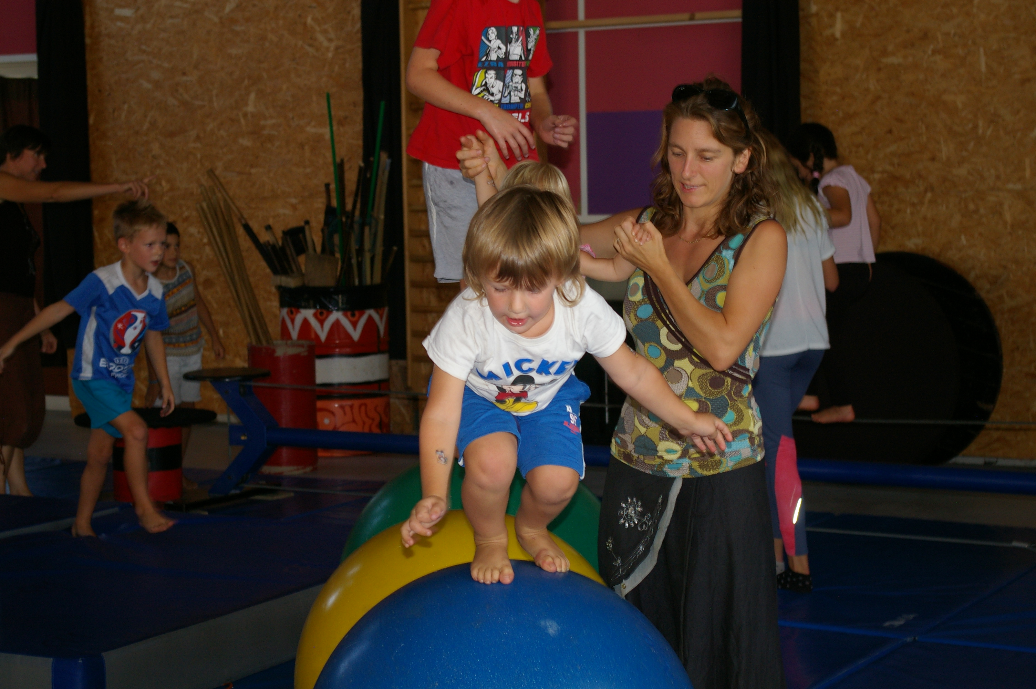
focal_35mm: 75
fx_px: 2156
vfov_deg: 18.1
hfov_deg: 27.0
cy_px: 344
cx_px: 518
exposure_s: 1/60
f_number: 5.6
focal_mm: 50
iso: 400
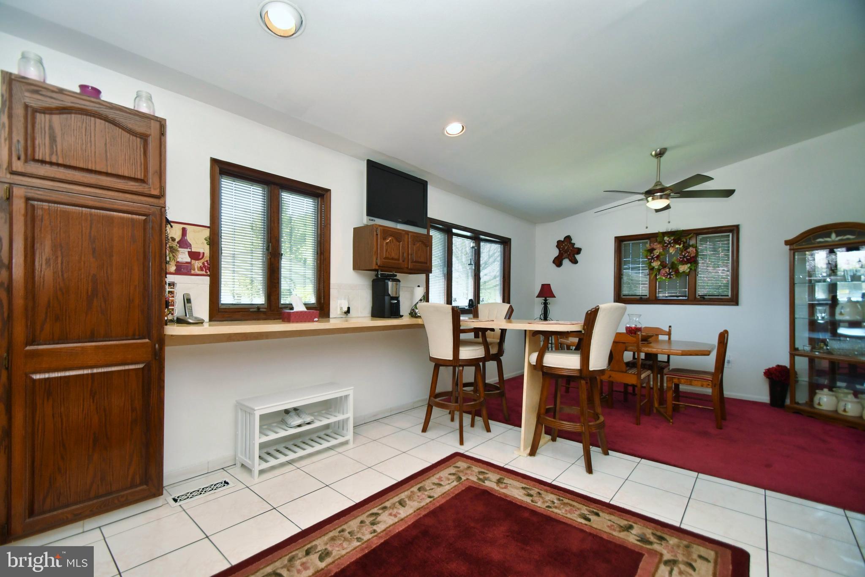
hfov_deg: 100.4
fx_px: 360
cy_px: 288
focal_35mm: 15
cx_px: 432
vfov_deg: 77.3
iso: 500
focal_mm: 10
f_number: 3.5
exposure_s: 1/160
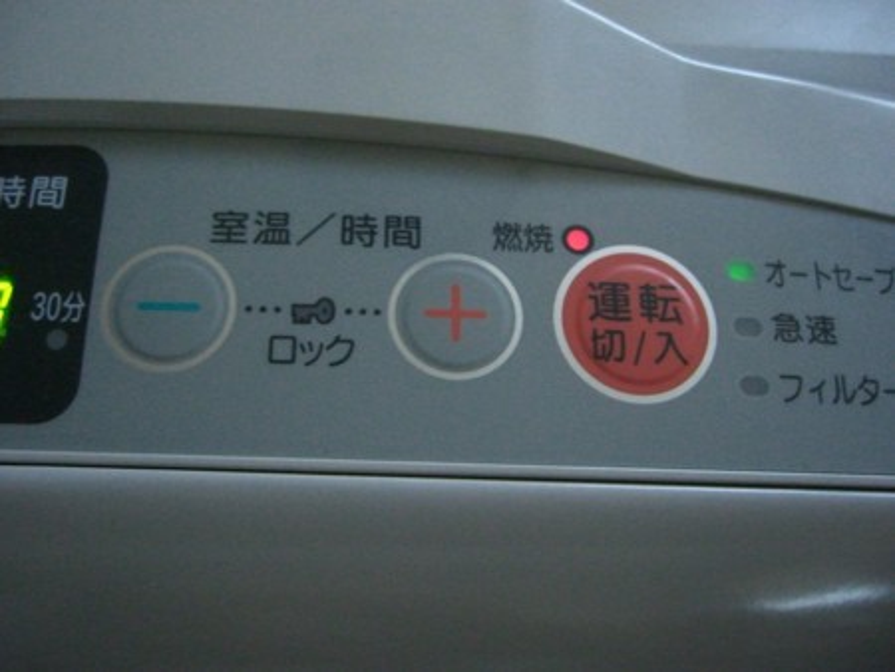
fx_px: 983
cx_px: 448
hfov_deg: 49.0
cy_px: 336
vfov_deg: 37.8
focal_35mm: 38
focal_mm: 7.9
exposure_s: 1/40
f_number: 2.8
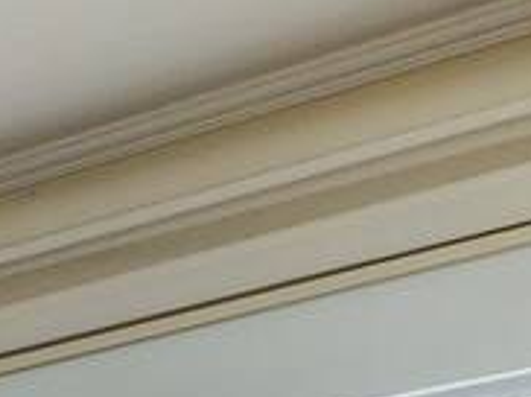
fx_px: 1578
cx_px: -1225
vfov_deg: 10.8
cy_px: 1103
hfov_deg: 10.2
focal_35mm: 103
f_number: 2.2
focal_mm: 2.2
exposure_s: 1/60.2
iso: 125
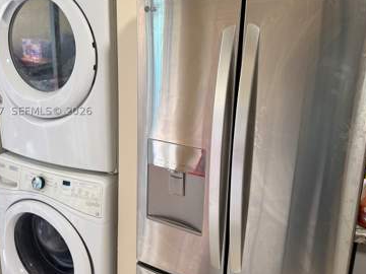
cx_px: 185
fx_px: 338
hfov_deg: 56.8
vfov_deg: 44.0
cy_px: 111
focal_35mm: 32
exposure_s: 1/60
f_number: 1.78
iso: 160
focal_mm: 6.76
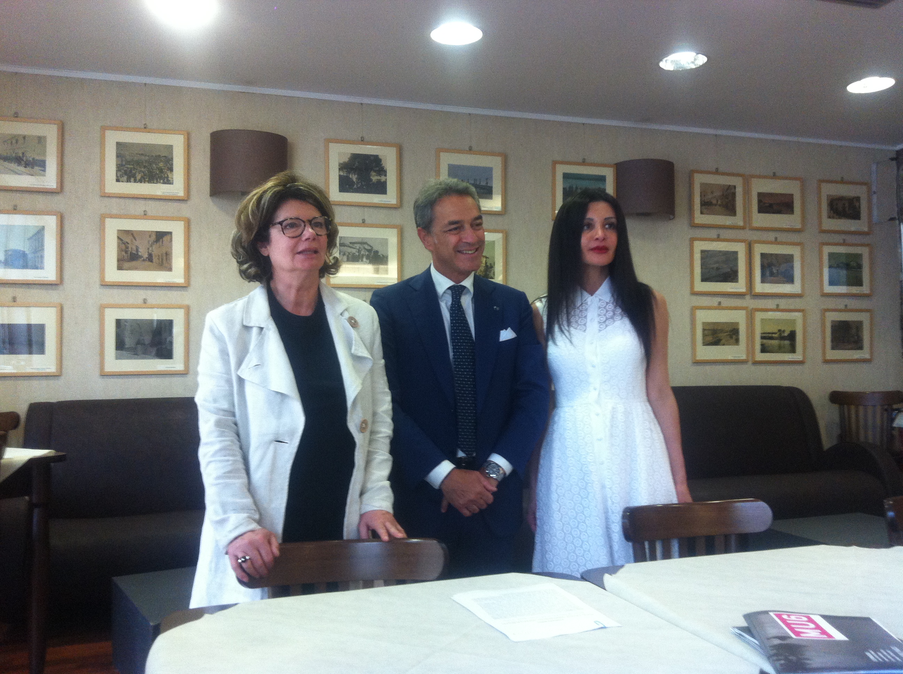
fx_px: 912
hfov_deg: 52.7
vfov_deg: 40.6
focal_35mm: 35
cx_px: 452
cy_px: 337
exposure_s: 1/15
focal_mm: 3.85
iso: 160
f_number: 2.8
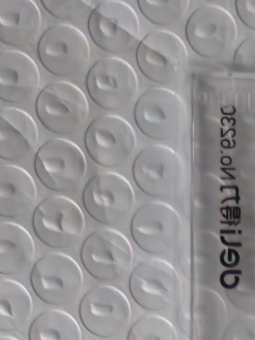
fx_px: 1748
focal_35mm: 178
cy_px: 1038
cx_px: 557
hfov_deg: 7.9
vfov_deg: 8.9
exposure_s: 1/50
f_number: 1.95
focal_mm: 5.52
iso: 1000
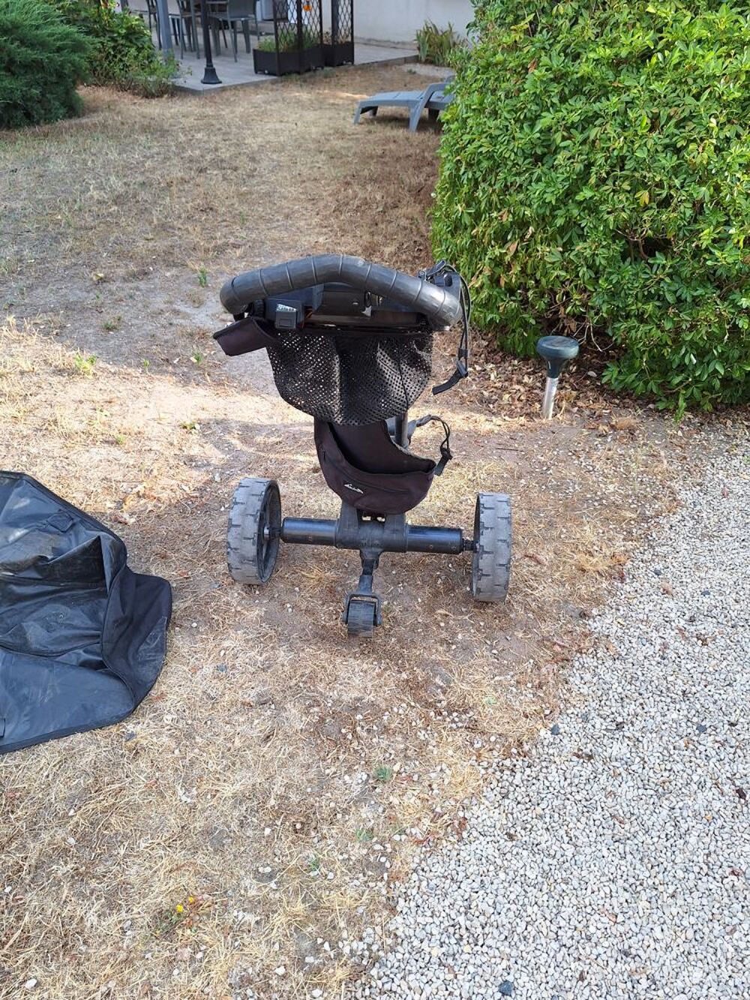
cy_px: 500
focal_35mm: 23
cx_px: 375
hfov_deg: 58.9
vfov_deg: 73.9
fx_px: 664
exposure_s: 1/314
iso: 40
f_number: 1.8
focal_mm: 5.54
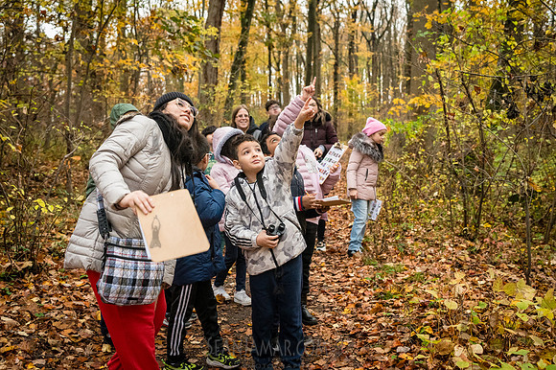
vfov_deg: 33.8
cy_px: 176
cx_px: 271
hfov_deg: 49.1
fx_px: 608
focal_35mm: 39
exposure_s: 1/250
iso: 6400
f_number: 3.5
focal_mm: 35
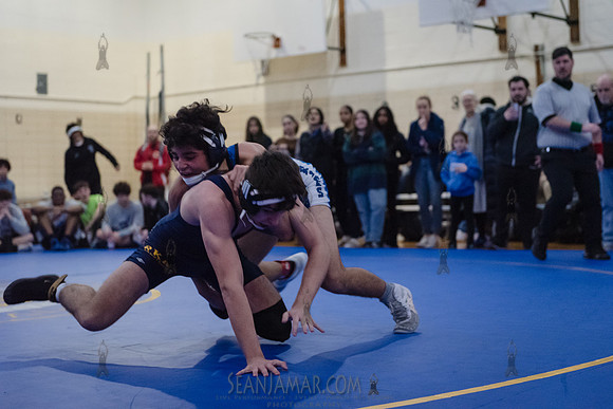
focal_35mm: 66
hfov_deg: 30.5
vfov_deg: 20.6
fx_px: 1124
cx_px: 306
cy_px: 204
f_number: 3.2
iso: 8000
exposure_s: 1/400
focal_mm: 66
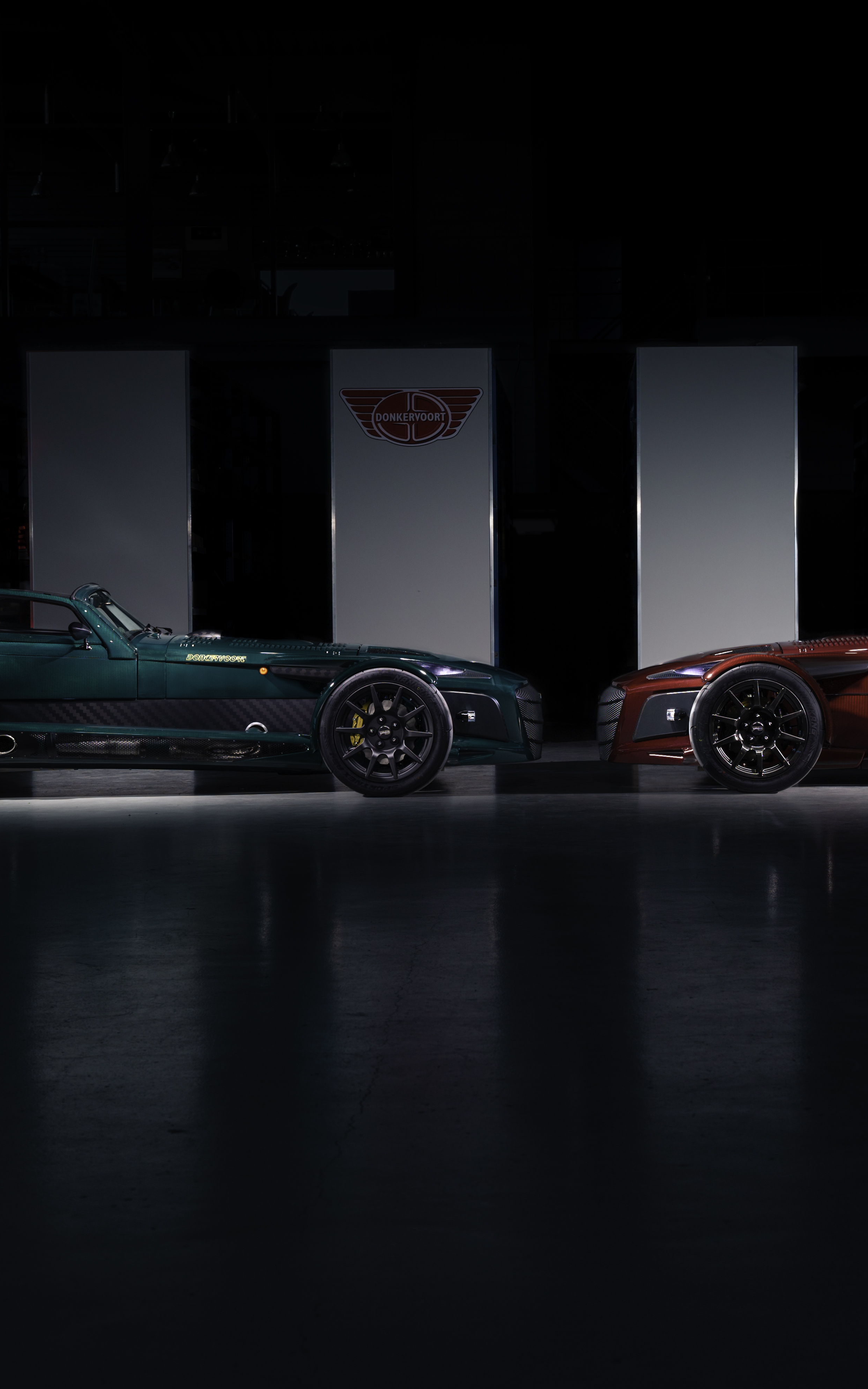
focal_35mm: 69
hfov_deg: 18.8
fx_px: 2611
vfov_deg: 29.8
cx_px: 563
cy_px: 693
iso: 100
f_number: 8
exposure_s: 8
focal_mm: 45
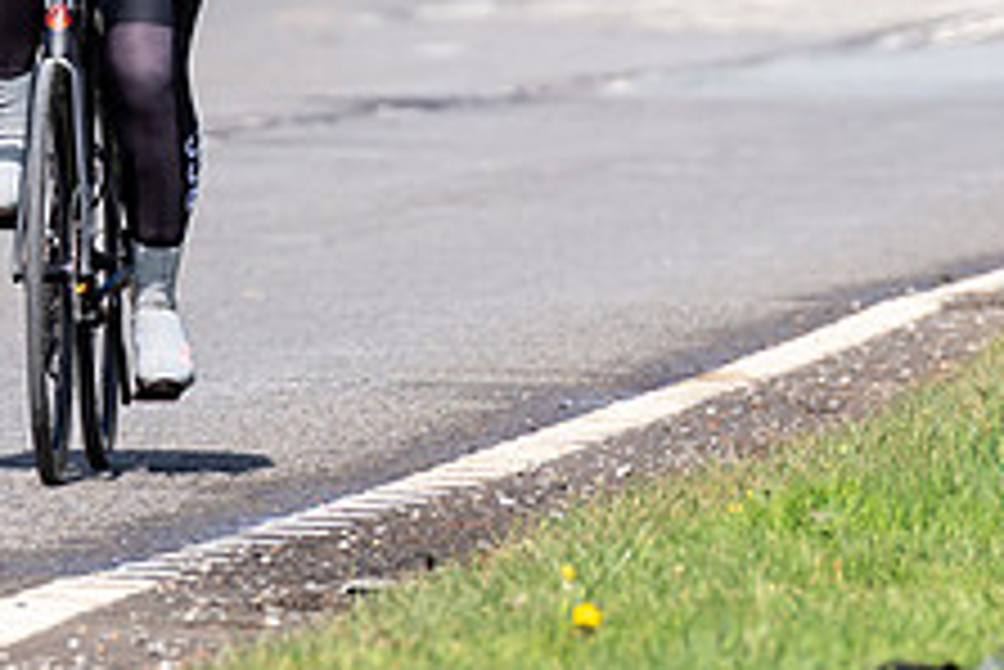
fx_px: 22074
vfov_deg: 1.7
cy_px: -298
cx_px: 121
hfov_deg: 2.6
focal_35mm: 791
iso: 100
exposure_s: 1/1000
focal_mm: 200
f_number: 5
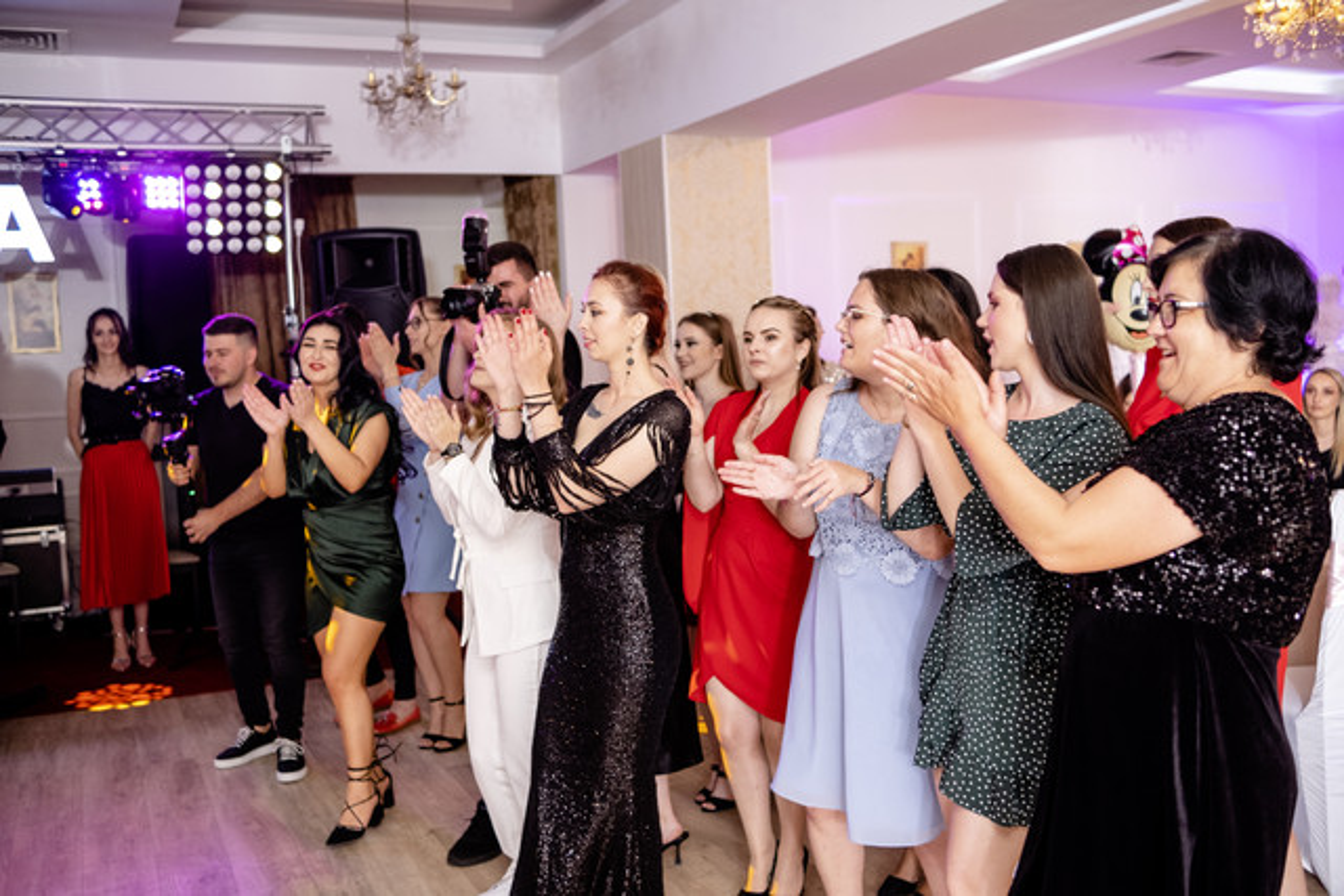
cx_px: 672
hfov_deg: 54.4
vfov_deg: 37.9
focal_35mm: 35
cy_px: 448
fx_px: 1307
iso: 1000
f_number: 2
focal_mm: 23
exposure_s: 1/200
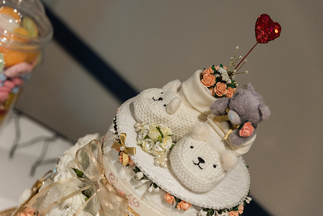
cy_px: 108
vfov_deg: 19.5
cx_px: 162
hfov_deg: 28.8
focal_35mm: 70
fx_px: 628
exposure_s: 1/60
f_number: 3.5
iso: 1250
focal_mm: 70
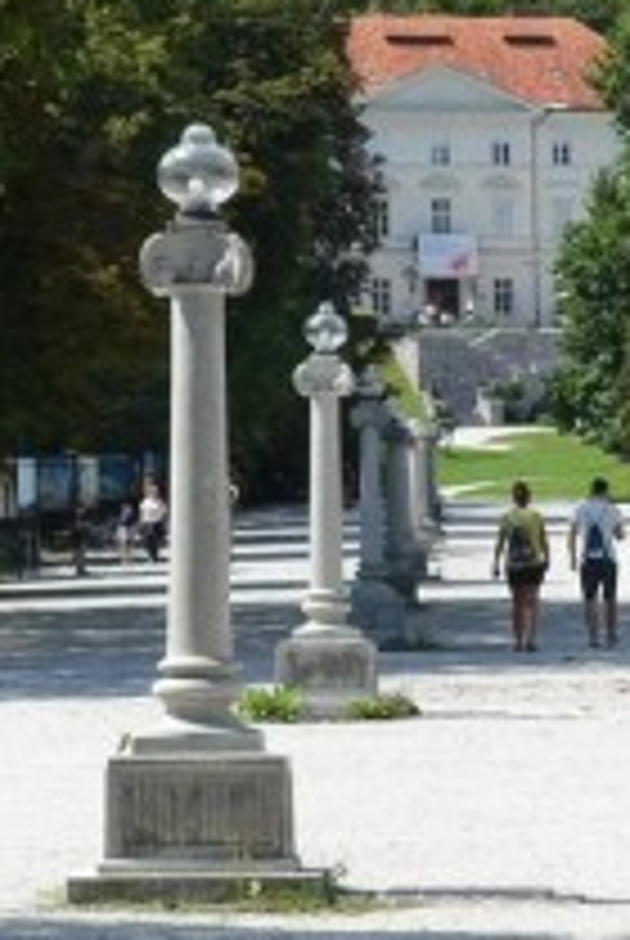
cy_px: 173
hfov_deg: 6.0
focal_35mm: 230
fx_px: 6017
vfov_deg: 8.9
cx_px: 387
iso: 125
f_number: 5.6
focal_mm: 25.7
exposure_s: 1/400
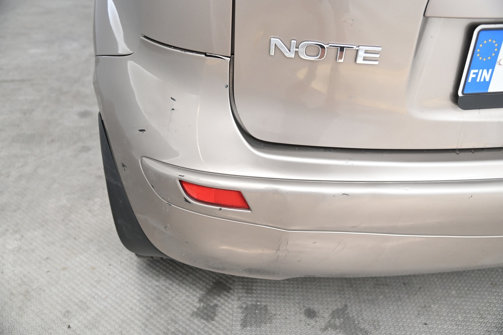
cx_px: 252
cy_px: 168
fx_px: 475
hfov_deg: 55.8
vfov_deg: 38.8
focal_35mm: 34
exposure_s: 1/50
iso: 2000
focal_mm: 34
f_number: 4
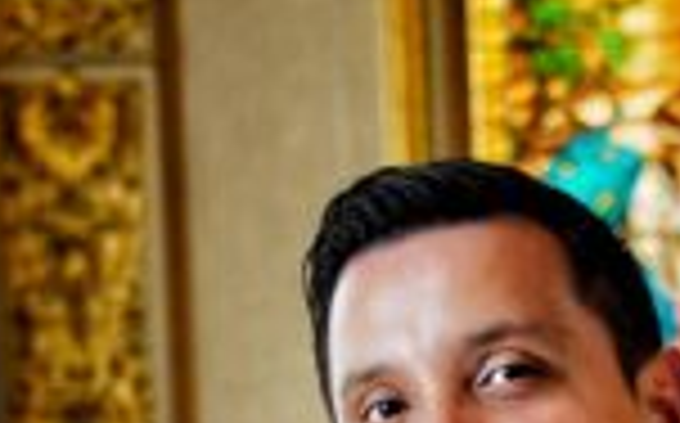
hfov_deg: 11.9
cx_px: 675
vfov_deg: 7.3
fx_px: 3221
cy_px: 702
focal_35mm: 174
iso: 2000
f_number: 4.5
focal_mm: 43
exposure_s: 1/250
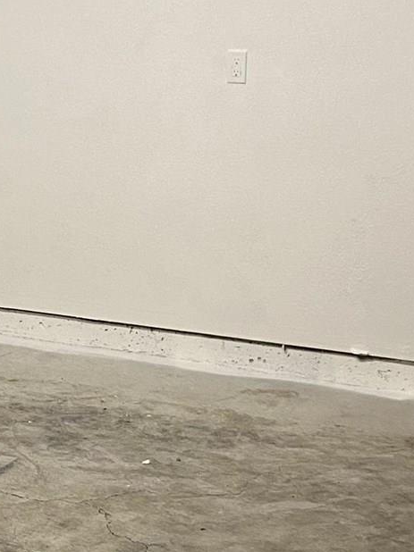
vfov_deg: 20.2
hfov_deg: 14.9
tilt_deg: -11.6
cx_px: -39
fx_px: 1548
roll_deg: -0.1
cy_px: 306
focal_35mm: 97
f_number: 1.8
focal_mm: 4.25
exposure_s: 1/60
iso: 125
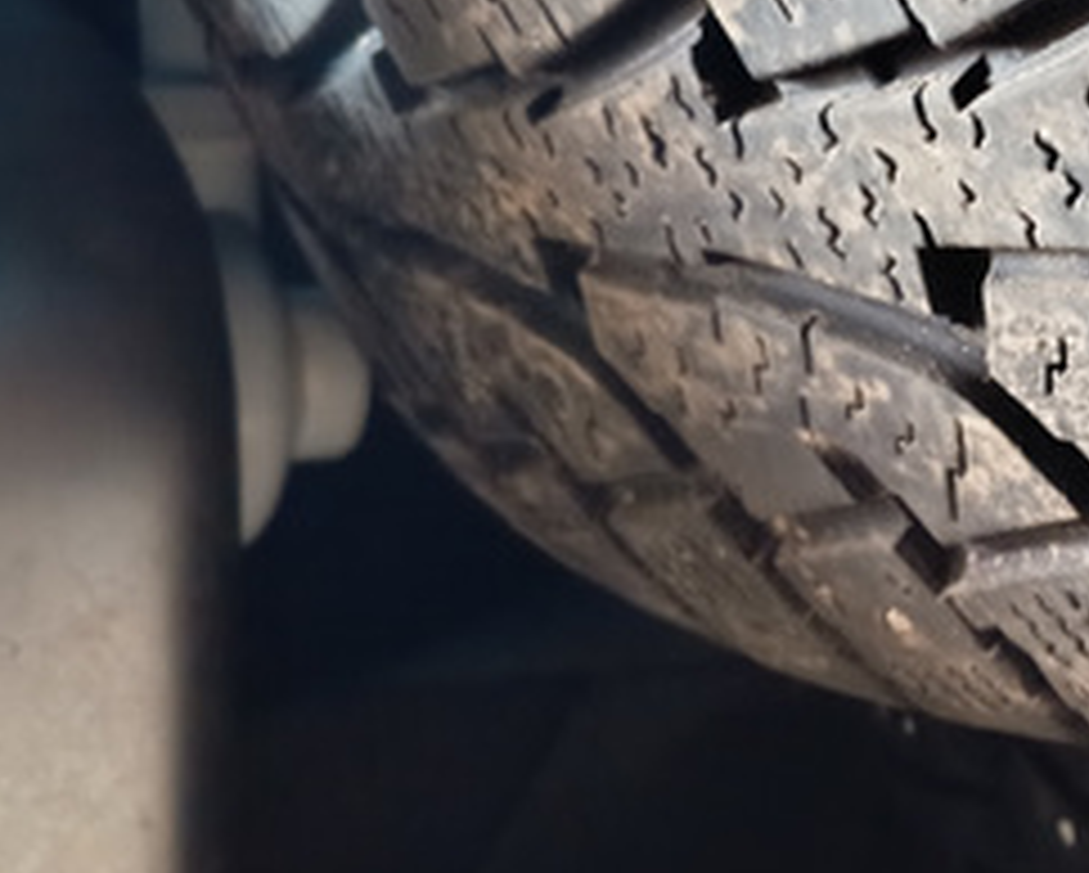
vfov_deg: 26.2
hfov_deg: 29.0
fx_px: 1871
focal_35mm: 58
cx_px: 1228
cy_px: 315
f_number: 1.7
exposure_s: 1/14.3
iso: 3668
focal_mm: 5.27
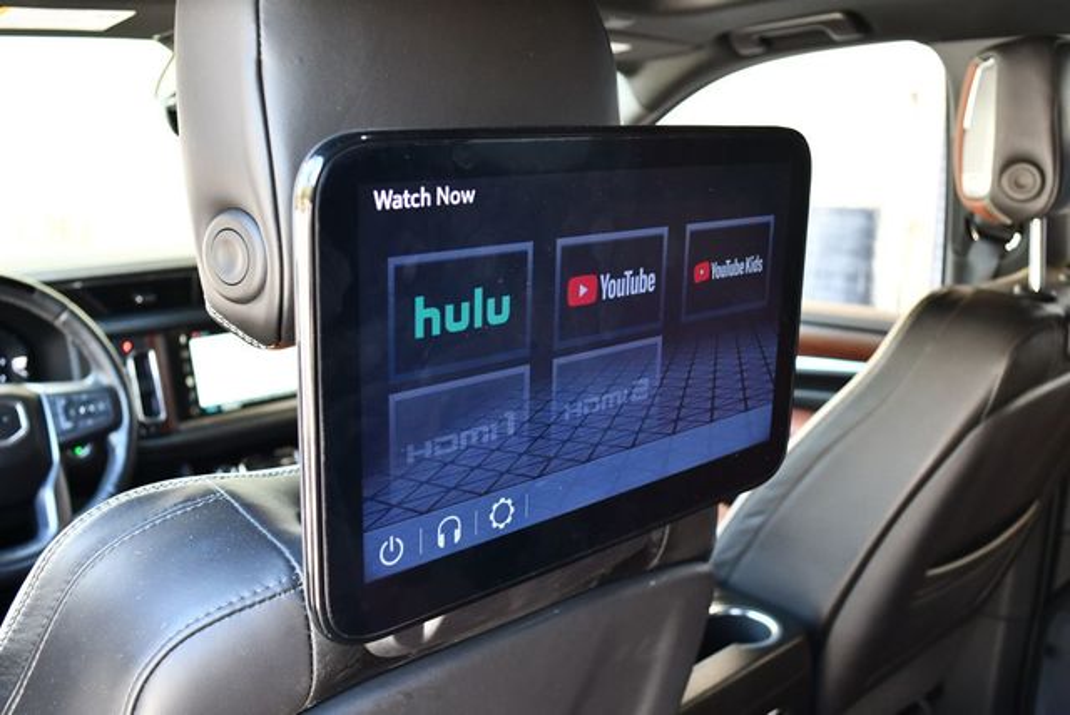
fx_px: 1071
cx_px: 535
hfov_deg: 53.1
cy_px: 358
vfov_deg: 36.9
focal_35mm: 36
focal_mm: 18
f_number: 3.5
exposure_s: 1/125
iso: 900
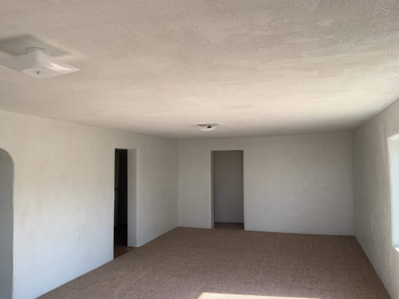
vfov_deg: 48.2
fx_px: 334
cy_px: 150
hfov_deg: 61.7
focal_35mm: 29
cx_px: 200
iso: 25
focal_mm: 3
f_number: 1.8
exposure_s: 1/122
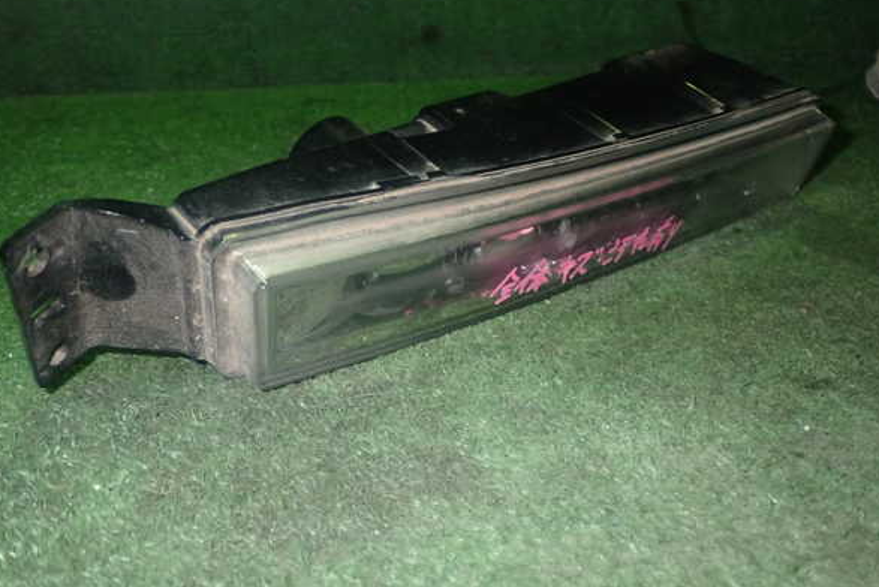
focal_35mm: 34
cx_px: 439
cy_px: 291
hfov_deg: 55.8
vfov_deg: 38.9
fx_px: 831
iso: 640
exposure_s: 1/30
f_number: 7.1
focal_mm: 5.79
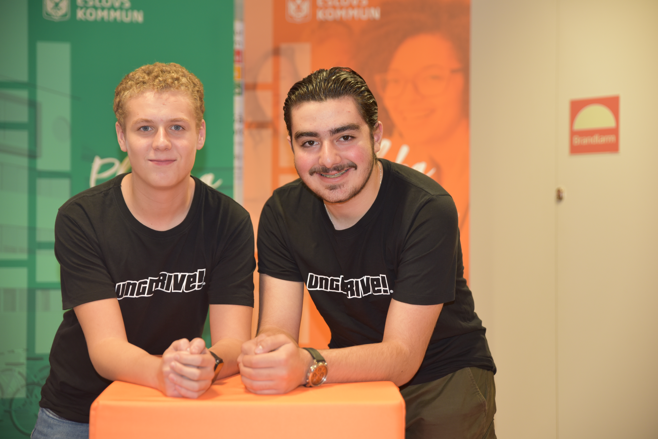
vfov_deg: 24.2
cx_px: 329
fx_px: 1024
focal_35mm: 56
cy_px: 220
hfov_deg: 35.6
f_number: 2.8
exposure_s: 1/60
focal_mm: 56
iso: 800
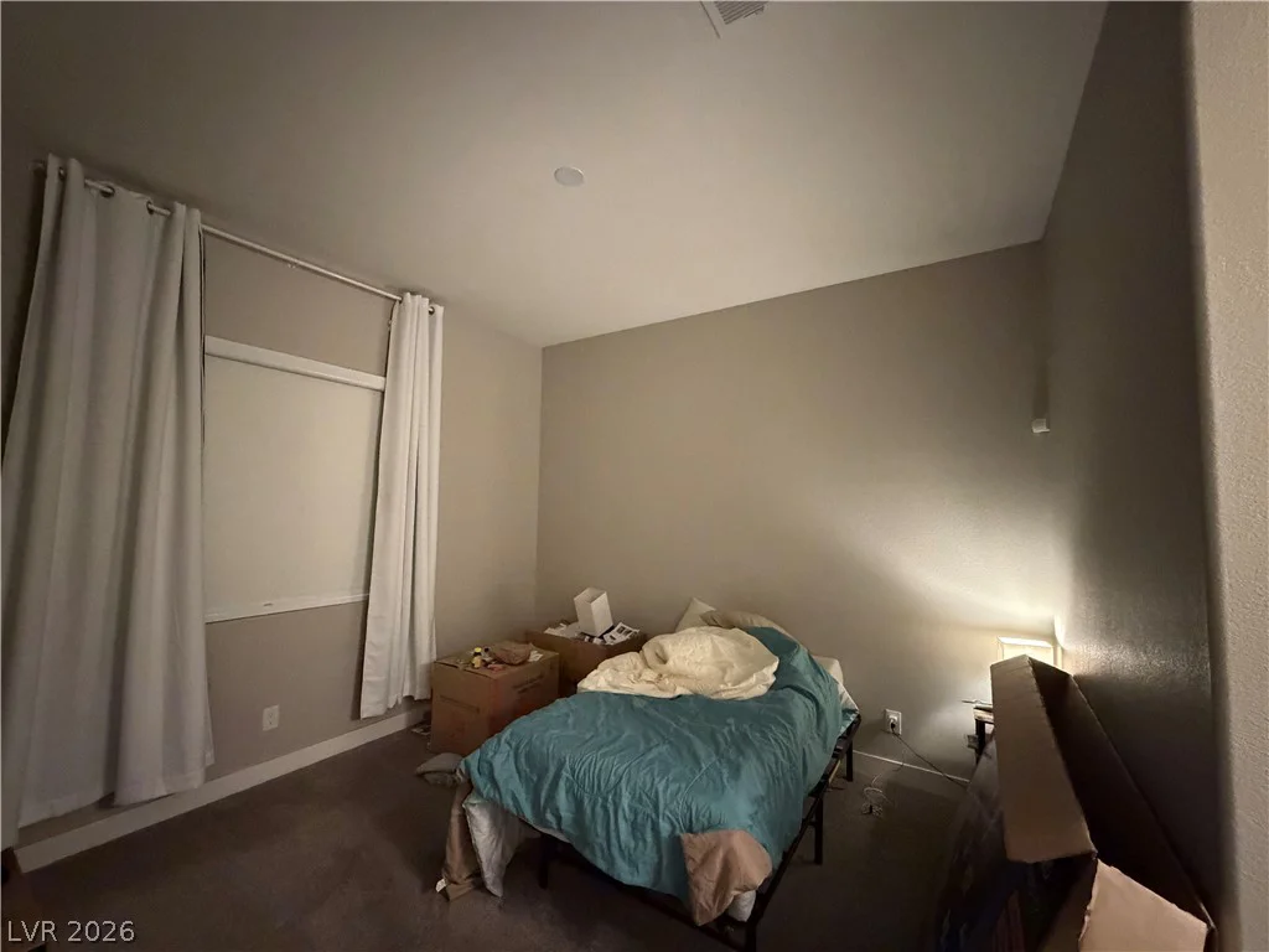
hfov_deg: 102.1
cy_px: 476
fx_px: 513
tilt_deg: +3.0
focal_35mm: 14
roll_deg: -0.4
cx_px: 634
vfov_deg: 85.7
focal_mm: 2.22
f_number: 2.2
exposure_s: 1/40
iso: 1600
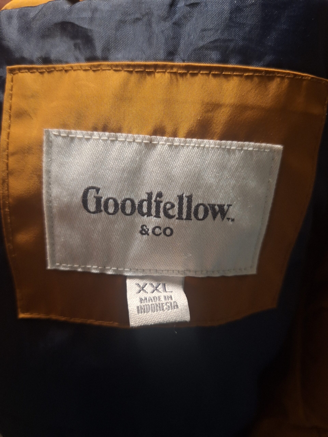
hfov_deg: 58.9
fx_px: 291
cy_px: 218
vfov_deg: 73.9
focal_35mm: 23
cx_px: 164
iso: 250
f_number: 1.8
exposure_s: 1/24
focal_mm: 5.54
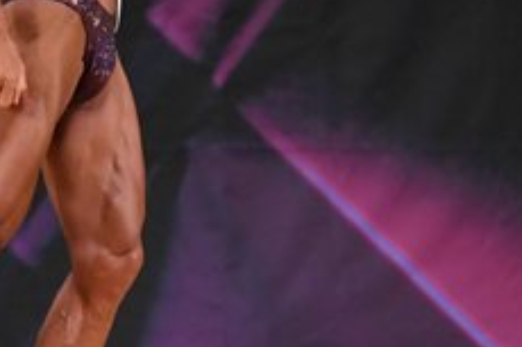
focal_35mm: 858
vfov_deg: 1.6
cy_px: 27
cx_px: 35
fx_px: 12432
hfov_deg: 2.4
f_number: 5.6
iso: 3200
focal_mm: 170
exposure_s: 1/400
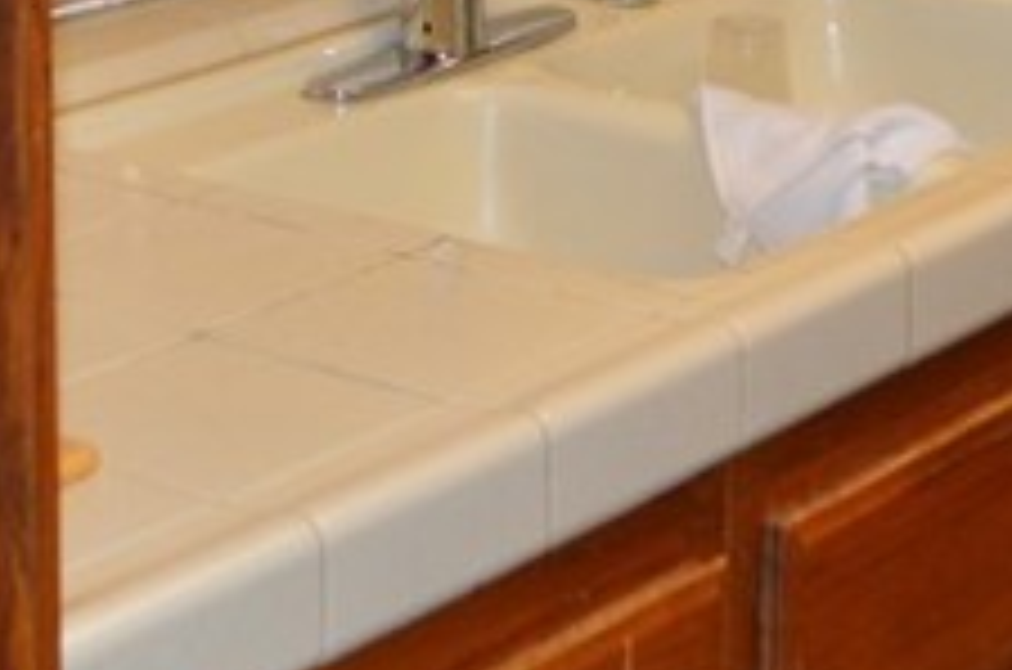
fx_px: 3450
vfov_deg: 10.5
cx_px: 535
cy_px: -468
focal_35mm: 123
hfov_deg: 16.7
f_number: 3.5
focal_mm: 18
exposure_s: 1/60
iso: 450
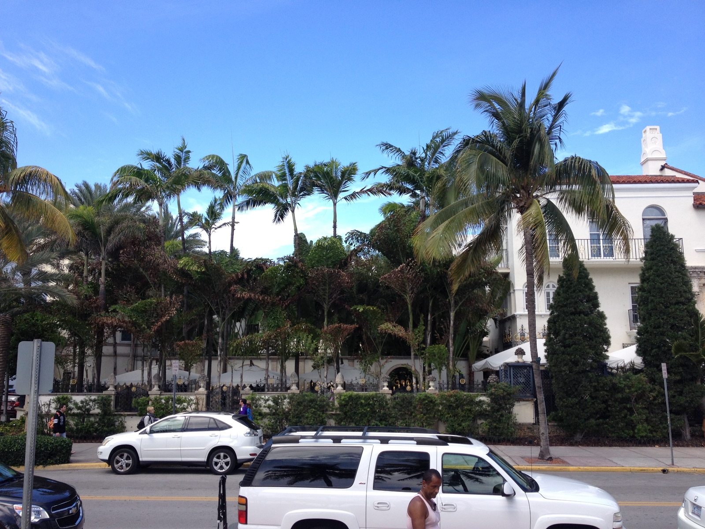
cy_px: 264
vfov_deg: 40.7
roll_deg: +0.1
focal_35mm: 35
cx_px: 352
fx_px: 713
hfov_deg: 52.6
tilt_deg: +7.1
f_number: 2.4
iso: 50
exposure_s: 1/627
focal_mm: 4.28
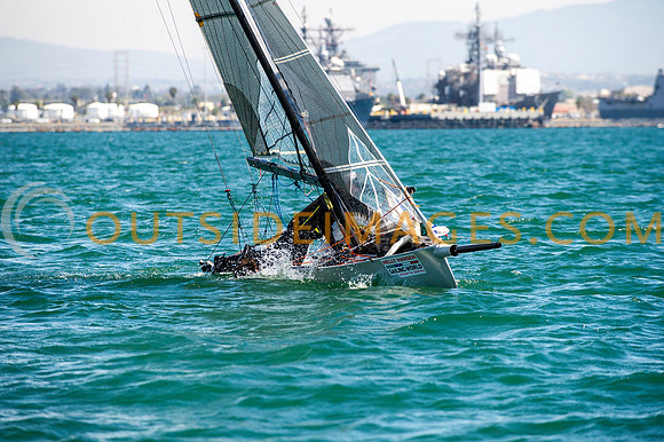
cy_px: 221
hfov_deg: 9.9
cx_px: 332
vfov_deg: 6.6
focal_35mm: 209
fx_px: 3849
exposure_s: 1/1600
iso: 320
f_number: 5
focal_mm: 200
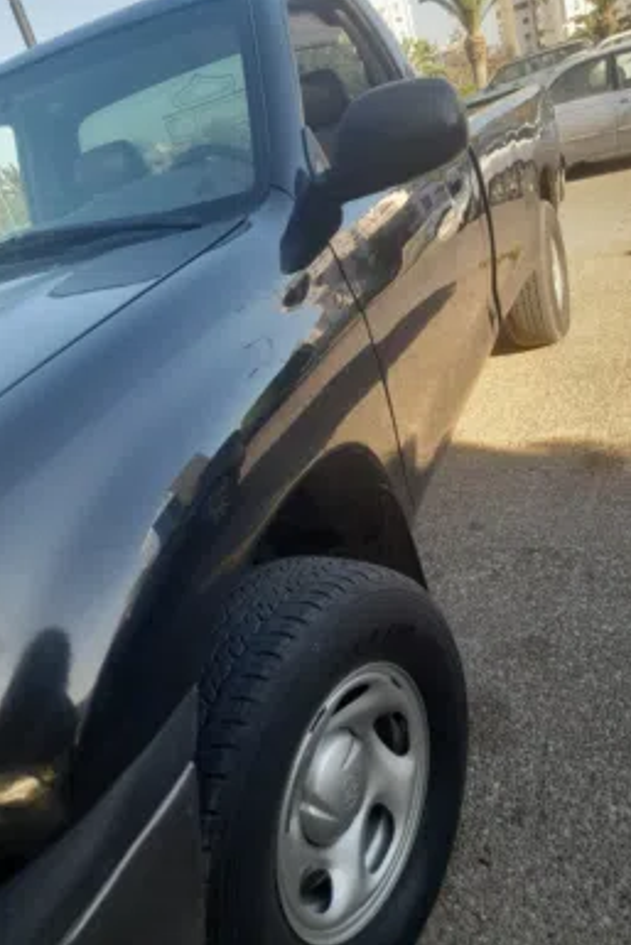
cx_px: 324
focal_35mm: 27
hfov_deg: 48.0
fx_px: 709
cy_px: 457
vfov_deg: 67.3
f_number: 2
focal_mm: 4.6
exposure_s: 1/100
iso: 20
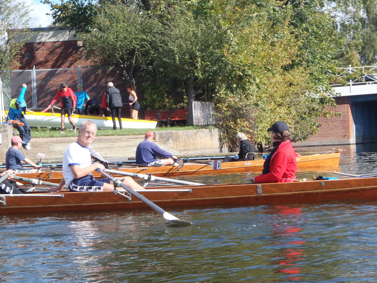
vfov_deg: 16.2
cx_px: 188
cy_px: 142
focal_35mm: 91
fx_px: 991
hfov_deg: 21.5
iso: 80
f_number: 4.7
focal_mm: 16.25
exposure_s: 1/200
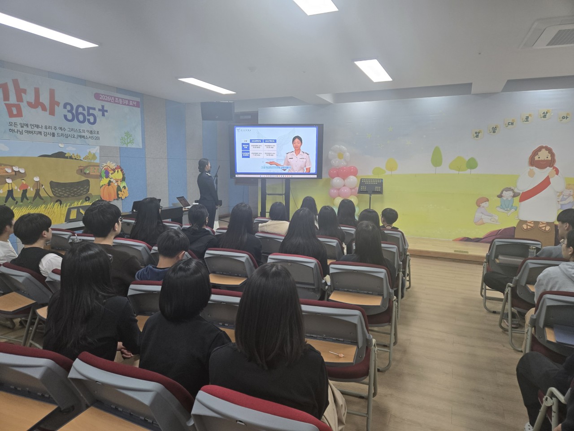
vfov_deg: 58.9
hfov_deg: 73.9
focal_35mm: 23
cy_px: 216
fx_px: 381
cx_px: 287
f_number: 1.8
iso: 100
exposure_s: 1/120
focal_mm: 5.4
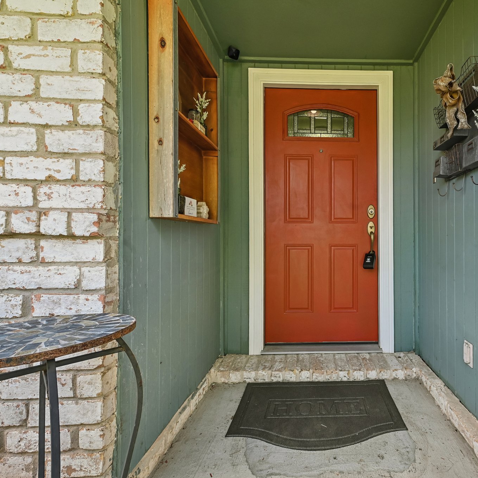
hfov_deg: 76.7
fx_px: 281
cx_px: 338
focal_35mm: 18
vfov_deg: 80.7
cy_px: 238
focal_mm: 14
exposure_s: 1/80
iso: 400
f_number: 8
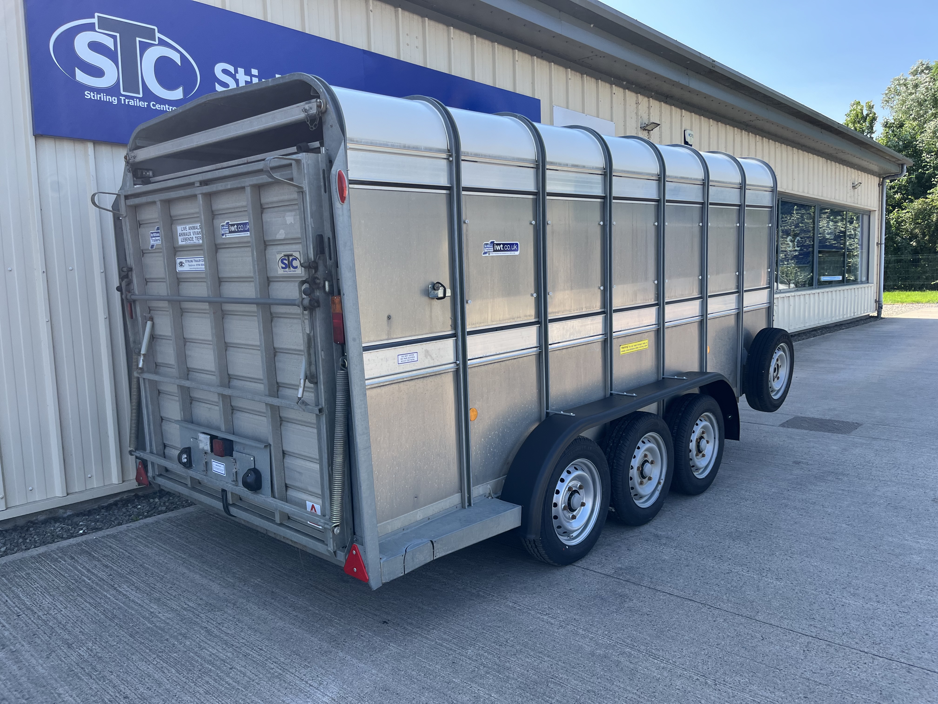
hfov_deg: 67.3
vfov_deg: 53.1
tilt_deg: -4.2
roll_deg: +2.8
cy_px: 352
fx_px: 705
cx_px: 469
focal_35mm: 26
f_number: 1.6
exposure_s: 1/920
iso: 50
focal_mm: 5.1
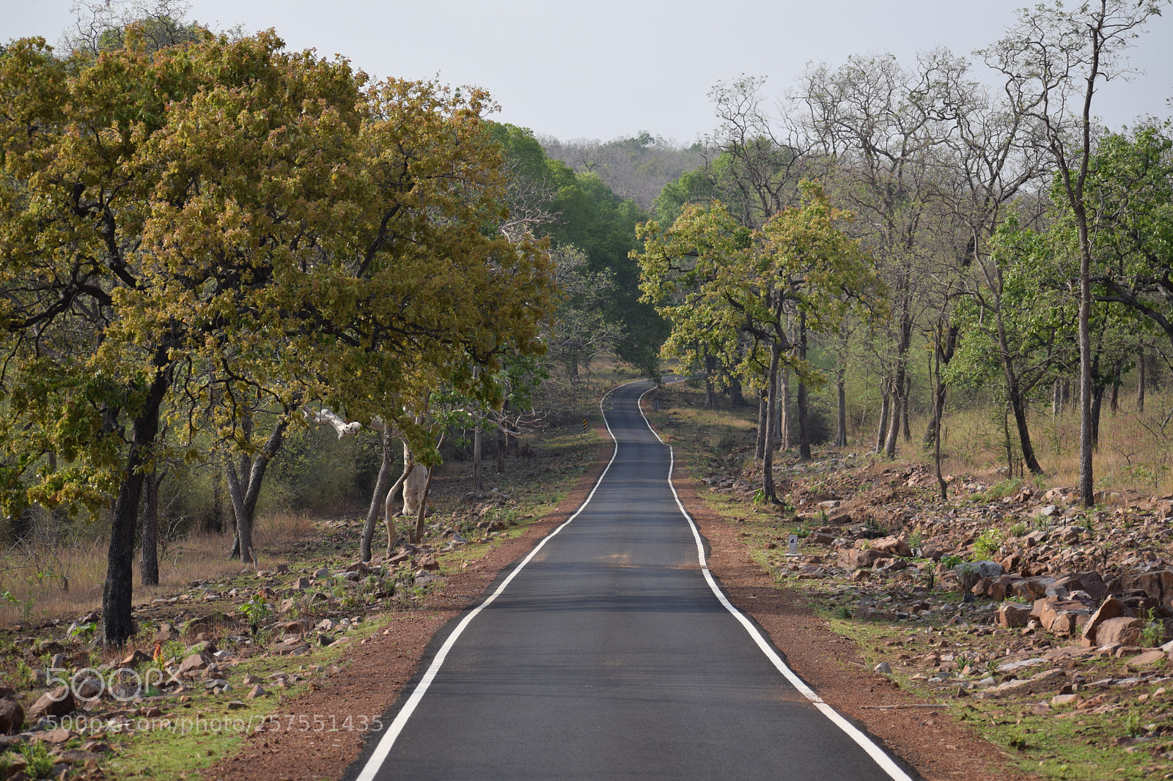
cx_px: 586
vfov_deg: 11.4
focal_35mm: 120
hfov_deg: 17.1
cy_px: 390
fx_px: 3909
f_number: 4.8
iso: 200
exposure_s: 1/800
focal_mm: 80
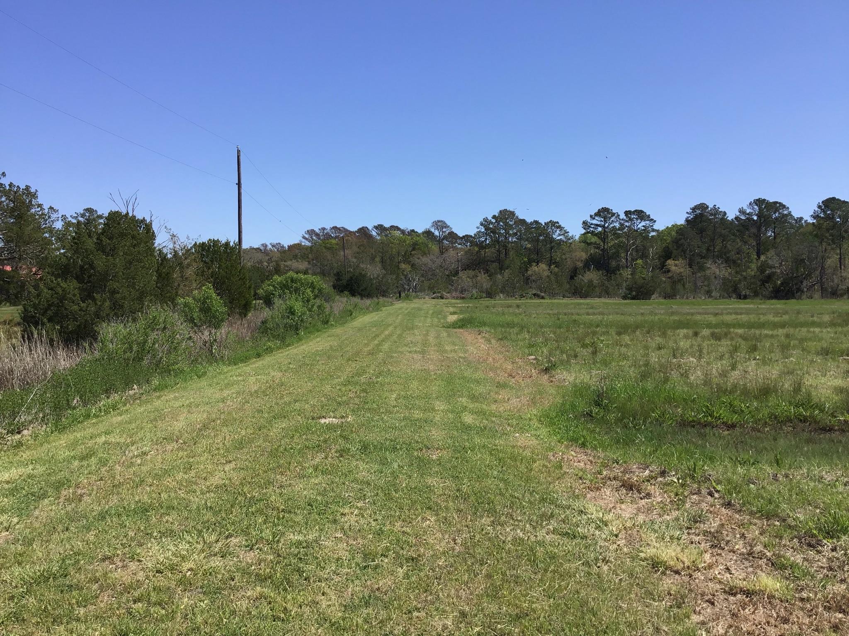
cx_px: 424
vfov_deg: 45.4
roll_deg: -0.2
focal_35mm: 31
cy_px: 318
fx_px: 760
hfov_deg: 58.4
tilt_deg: -3.0
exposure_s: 1/1294
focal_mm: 3.3
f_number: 2.4
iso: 25
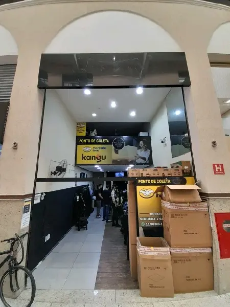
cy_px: 154
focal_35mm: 13
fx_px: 115
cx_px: 115
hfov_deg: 89.9
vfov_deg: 106.2
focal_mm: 1.13
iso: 100
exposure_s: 1/40
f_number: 2.2
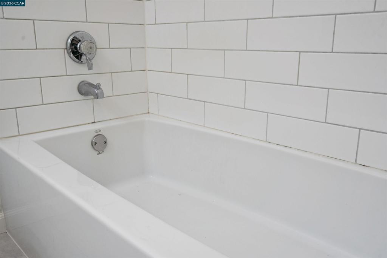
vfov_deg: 42.3
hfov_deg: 60.3
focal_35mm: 31
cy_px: 129
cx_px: 194
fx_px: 333
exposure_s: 1/80
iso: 160
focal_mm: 31
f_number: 7.1
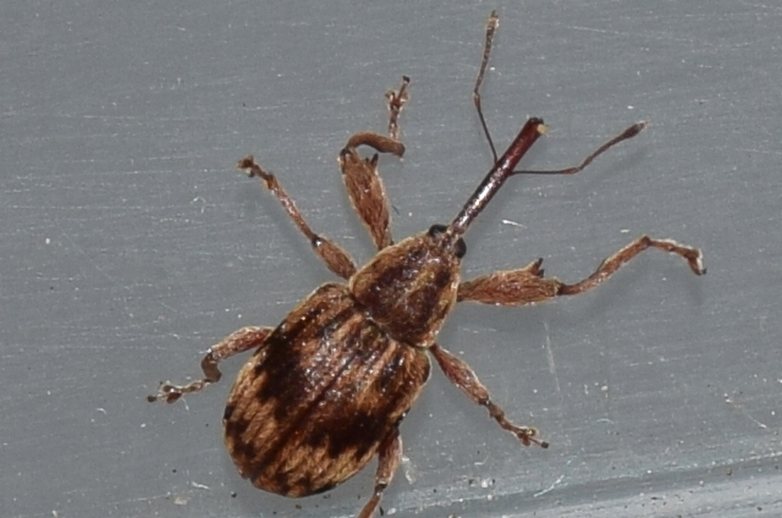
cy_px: 259
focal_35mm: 210
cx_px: 391
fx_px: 4553
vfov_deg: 6.5
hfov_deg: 9.8
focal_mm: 140
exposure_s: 1/160
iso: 100
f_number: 13
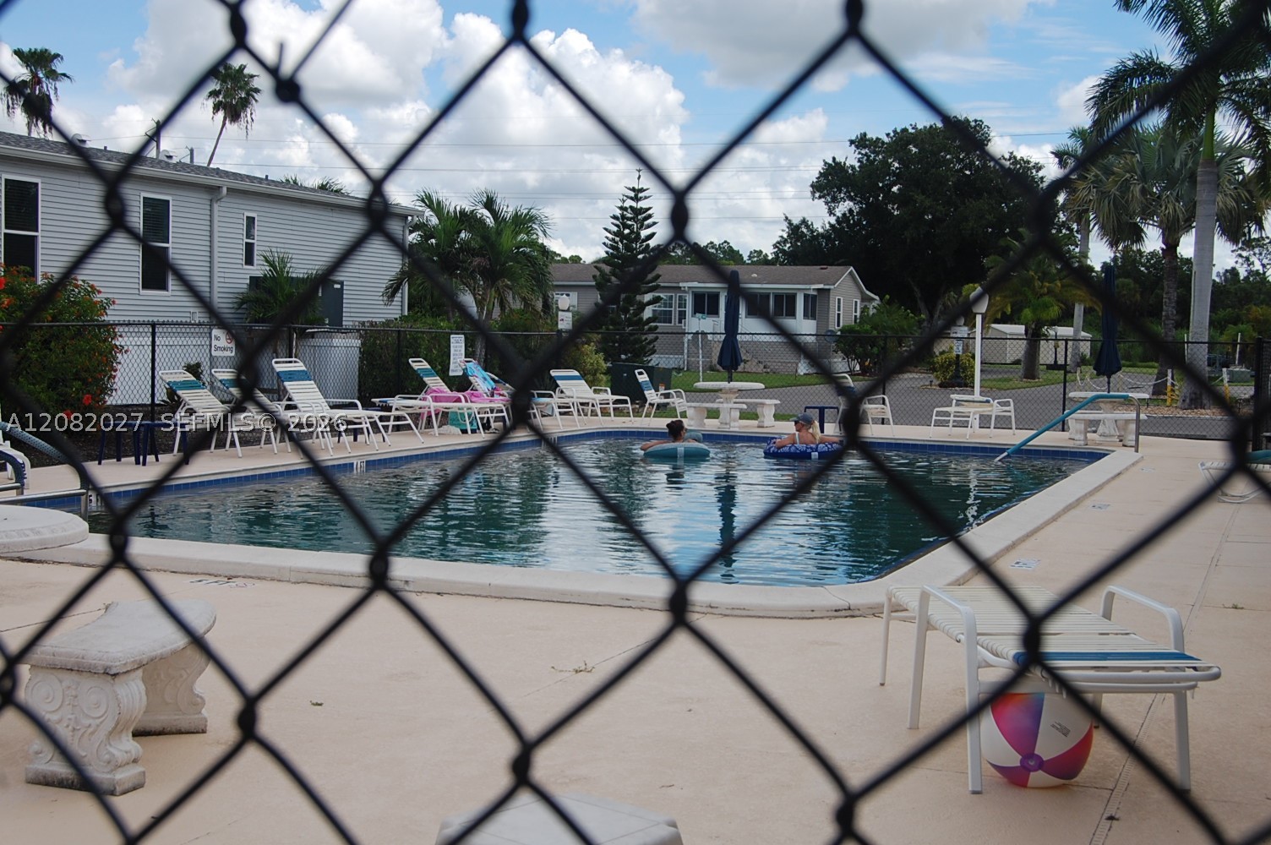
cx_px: 636
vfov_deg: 28.9
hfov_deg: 42.4
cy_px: 422
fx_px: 1640
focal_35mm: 46
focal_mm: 31
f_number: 8
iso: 200
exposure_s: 1/400
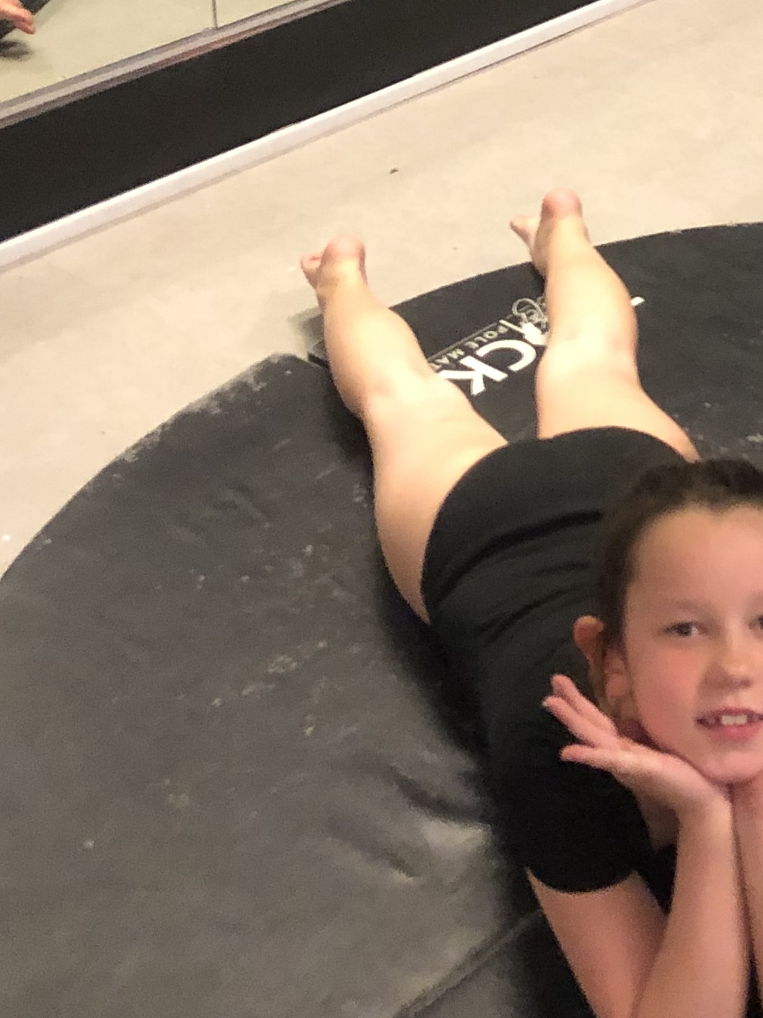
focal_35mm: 80
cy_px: -194
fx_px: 2351
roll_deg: -0.1
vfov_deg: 22.5
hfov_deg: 17.9
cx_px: 811
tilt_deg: -14.5
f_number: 1.8
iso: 100
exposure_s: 1/5
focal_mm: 3.99
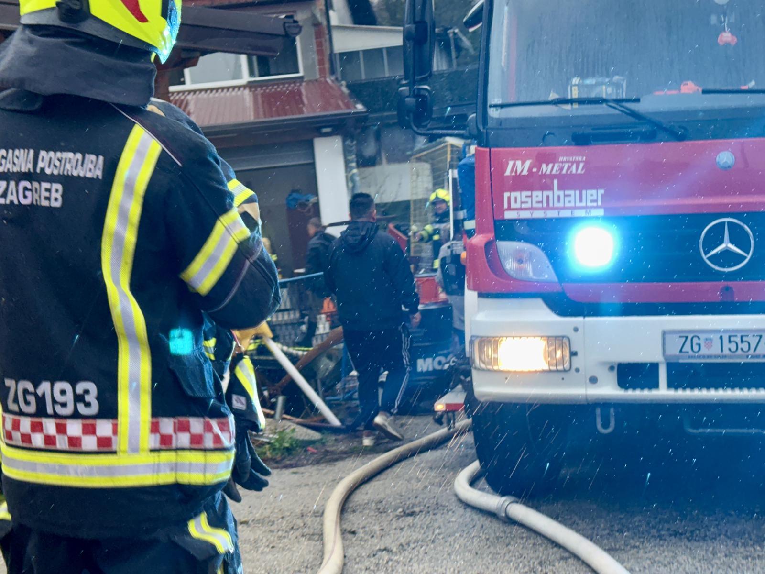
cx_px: 382
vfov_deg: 30.3
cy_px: 287
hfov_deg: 39.7
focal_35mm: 48
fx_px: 1061
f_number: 1.78
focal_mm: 6.76
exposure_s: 1/60
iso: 160
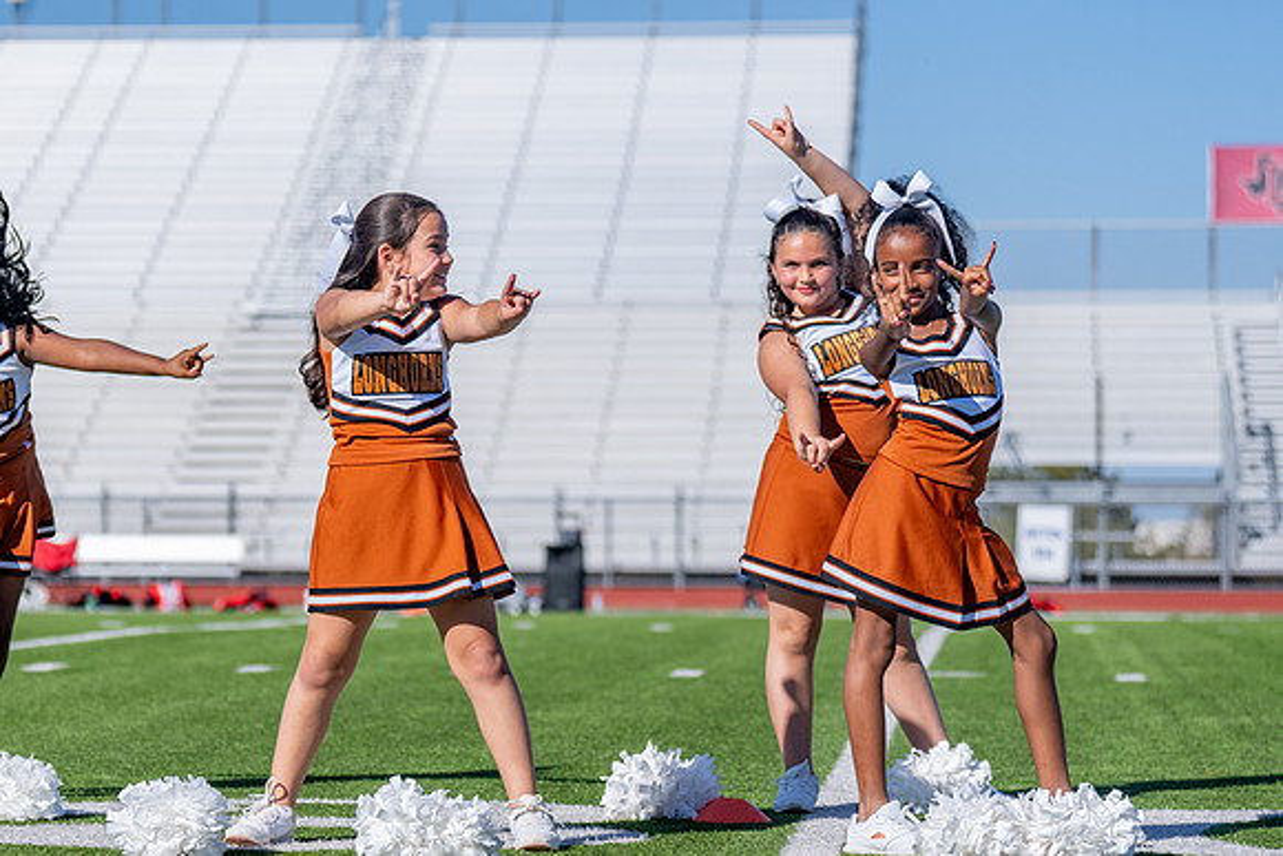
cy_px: 467
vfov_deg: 9.4
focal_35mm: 145
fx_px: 5181
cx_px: 375
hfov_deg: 14.1
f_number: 2.8
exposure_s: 1/2500
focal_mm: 84
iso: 100
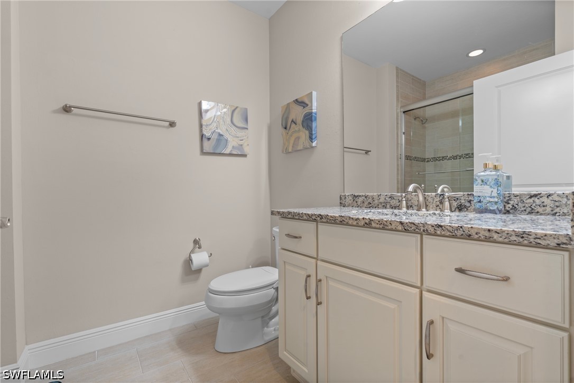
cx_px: 287
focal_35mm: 17
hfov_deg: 93.3
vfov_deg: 70.4
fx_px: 271
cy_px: 192
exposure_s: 2
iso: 100
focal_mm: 17
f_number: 9
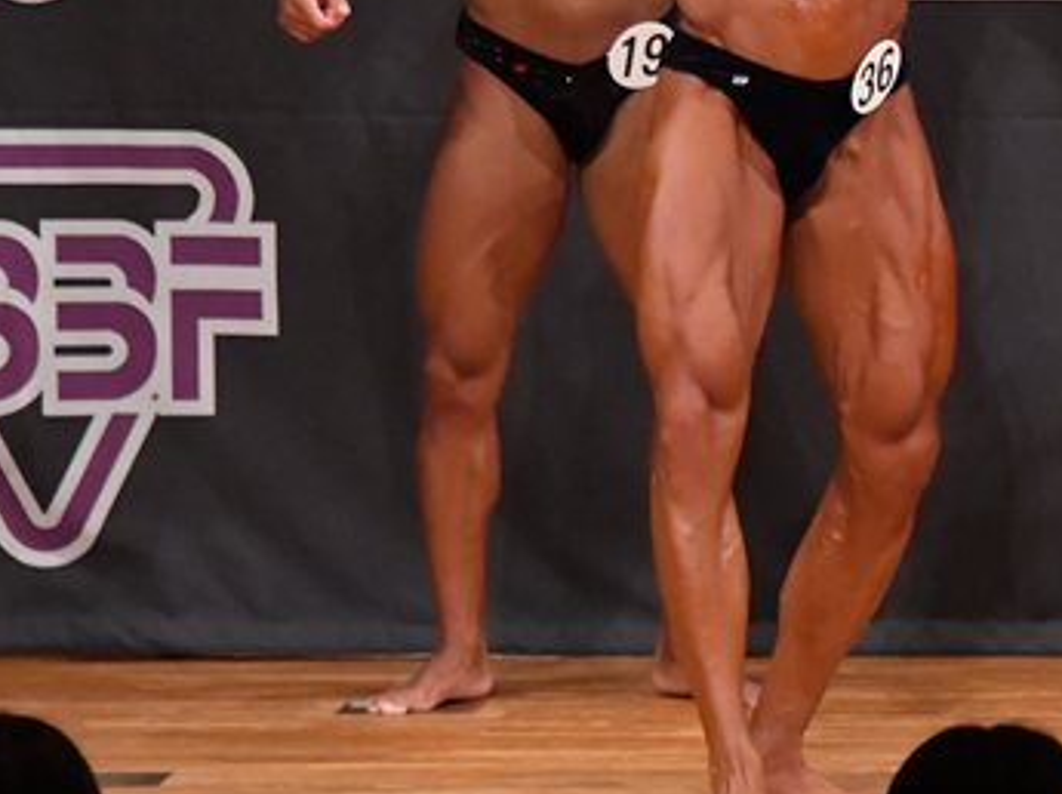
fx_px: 18879
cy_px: 126
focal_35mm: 616
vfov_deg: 2.4
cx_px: 1156
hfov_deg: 3.2
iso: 8000
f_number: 5.6
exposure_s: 1/400
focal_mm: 190
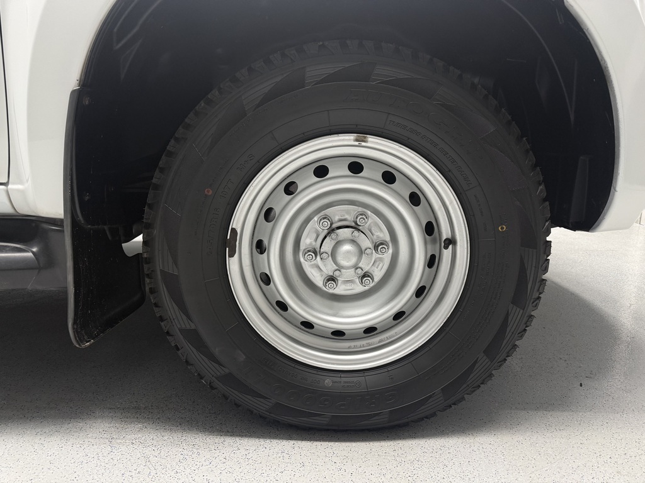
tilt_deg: -11.9
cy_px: 242
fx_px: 447
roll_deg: +0.4
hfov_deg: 71.6
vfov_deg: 56.8
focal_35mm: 24
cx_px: 322
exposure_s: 1/50
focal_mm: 6.76
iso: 200
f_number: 1.78
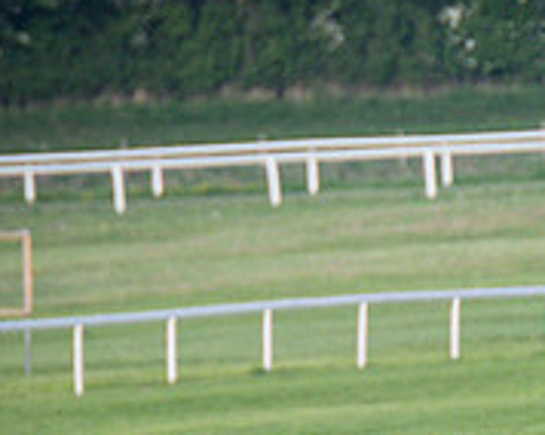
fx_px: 35769
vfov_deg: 0.7
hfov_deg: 0.9
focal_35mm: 2220
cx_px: 597
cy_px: 755
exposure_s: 1/1600
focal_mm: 280
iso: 400
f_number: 4
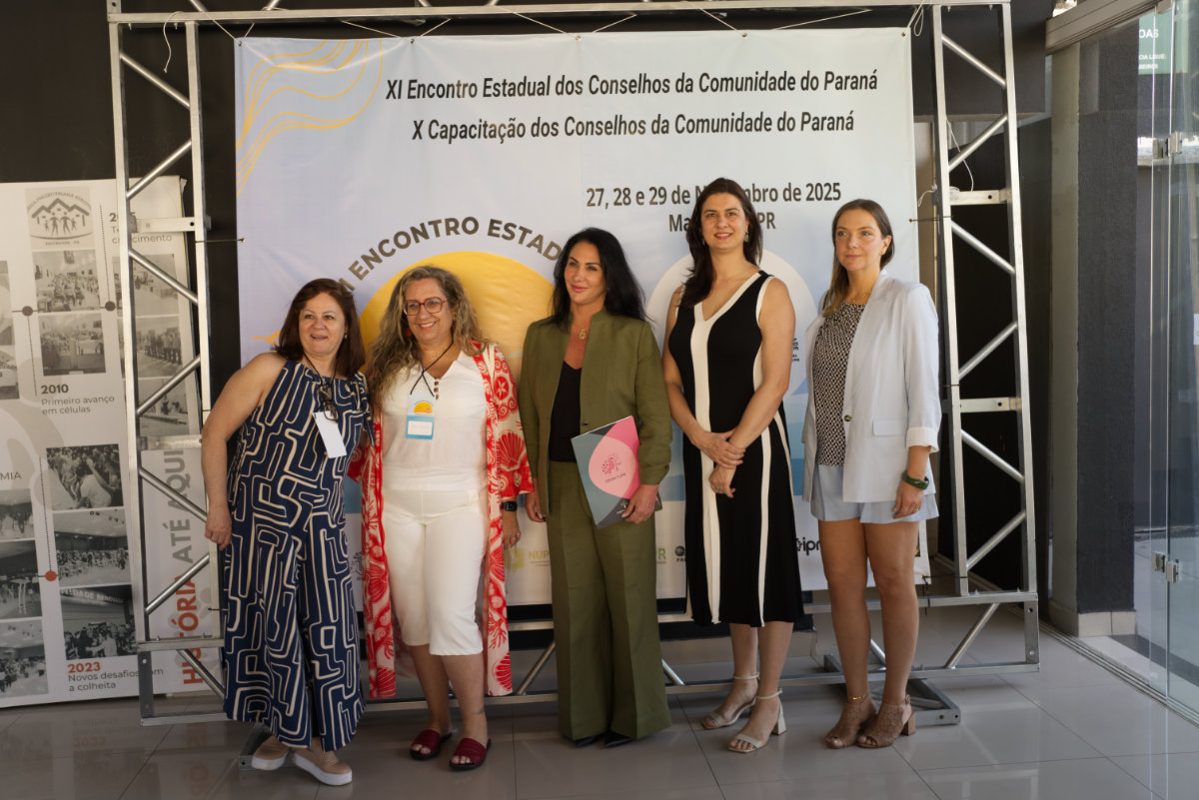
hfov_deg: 54.4
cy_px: 400
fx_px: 1166
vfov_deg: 37.9
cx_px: 600
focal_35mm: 35
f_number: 4
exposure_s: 1/100
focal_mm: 35
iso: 250
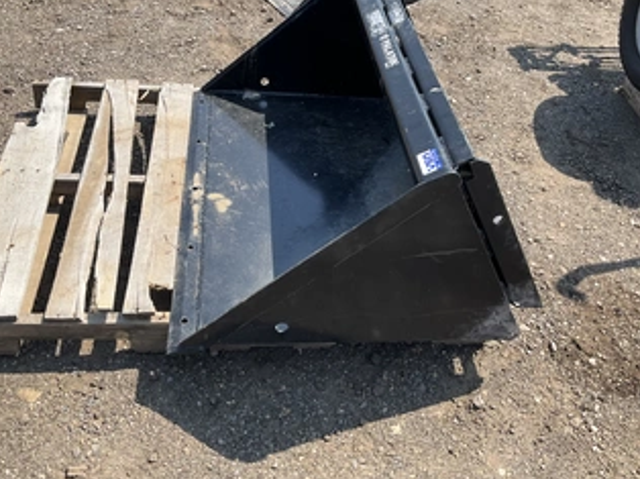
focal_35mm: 37
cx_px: 340
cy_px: 190
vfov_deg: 38.4
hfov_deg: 50.1
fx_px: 684
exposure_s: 1/883
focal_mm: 3
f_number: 1.8
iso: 25
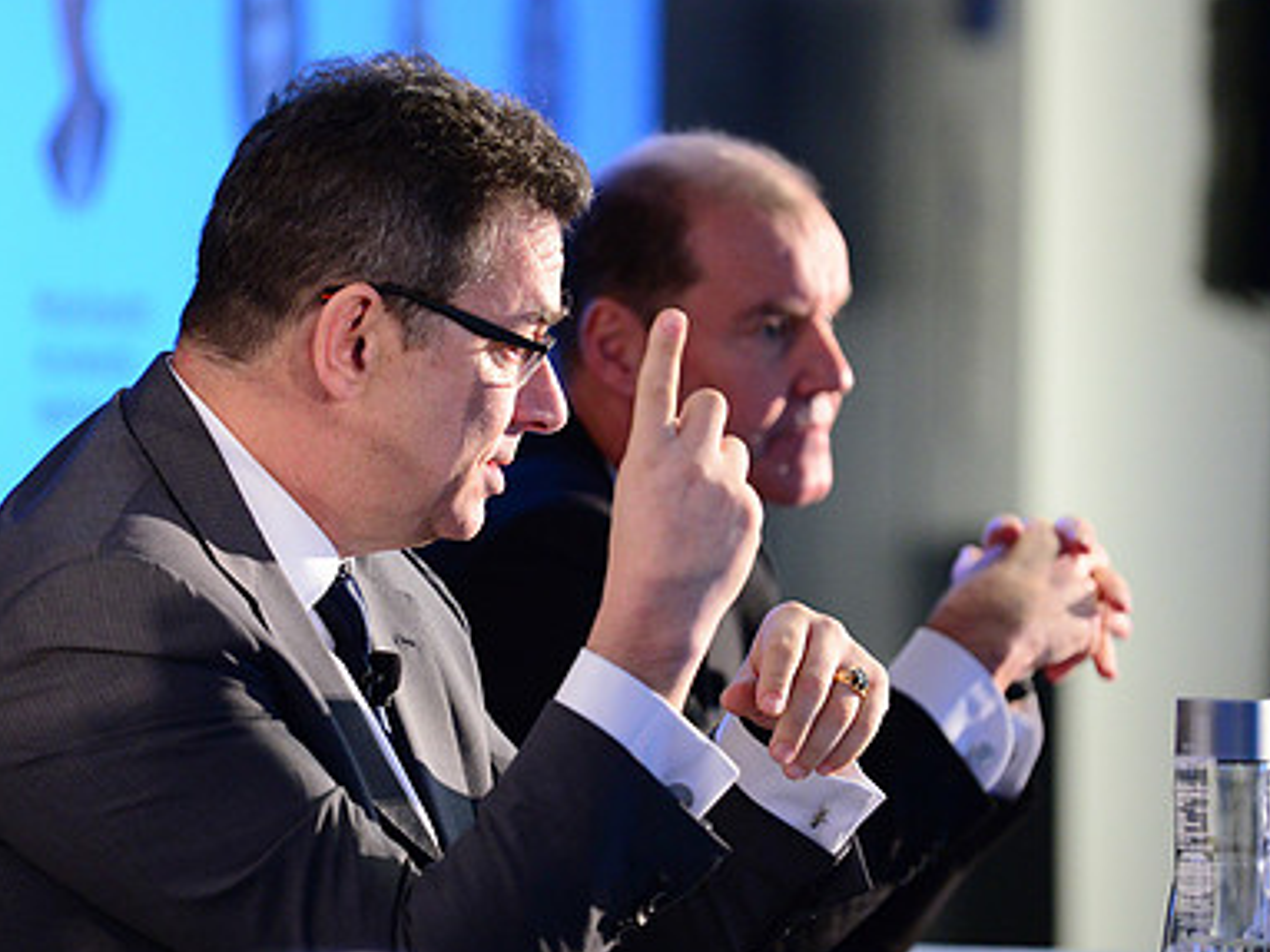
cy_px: 522
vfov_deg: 5.7
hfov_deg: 7.6
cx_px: 451
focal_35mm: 262
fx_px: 9609
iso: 4000
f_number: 2.8
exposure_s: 1/125
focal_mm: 180
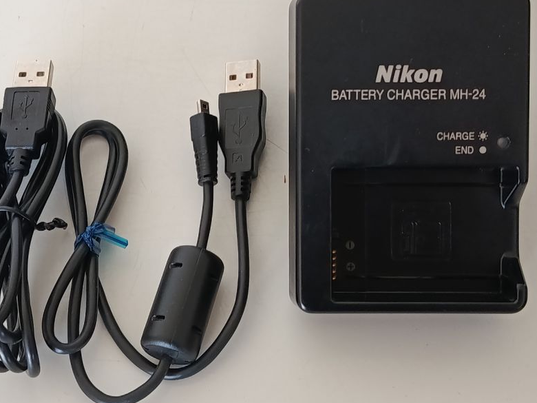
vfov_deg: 24.8
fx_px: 915
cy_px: 176
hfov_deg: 32.7
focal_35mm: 59
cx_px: 241
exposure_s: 1/25
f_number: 1.7
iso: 1189
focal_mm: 5.24
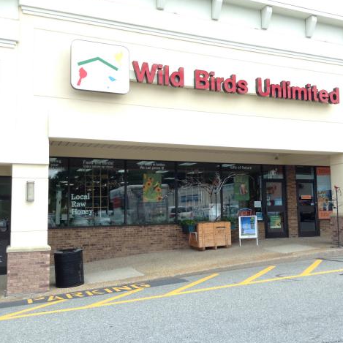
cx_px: 211
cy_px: 171
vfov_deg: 41.9
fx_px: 448
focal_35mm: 40
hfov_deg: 41.6
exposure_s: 1/341
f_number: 2.4
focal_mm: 3.3
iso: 32
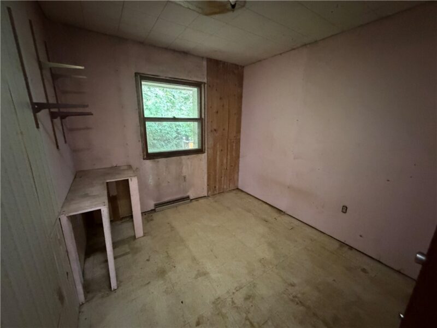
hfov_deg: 102.1
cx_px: 218
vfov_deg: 85.7
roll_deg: -0.4
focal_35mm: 14
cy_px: 164
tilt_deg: -12.1
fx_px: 177
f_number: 2.2
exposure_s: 1/33
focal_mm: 2.22
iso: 1600
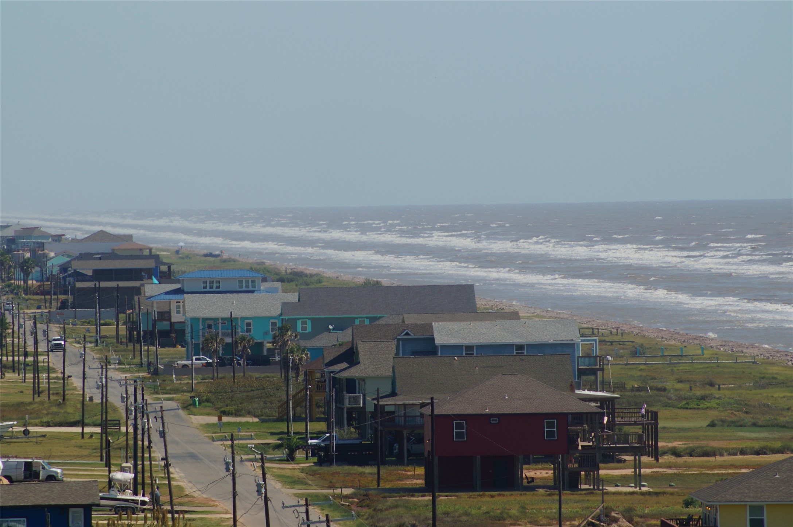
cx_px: 396
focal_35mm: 345
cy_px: 264
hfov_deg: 6.0
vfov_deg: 4.0
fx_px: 7591
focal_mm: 230
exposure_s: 1/500
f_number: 8
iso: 100
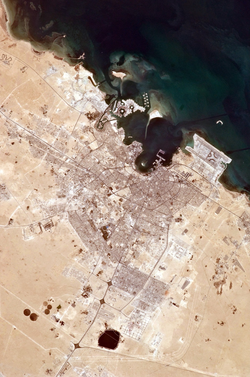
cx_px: 125
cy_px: 188
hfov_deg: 5.1
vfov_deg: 7.6
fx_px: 2819
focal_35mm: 270
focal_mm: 180
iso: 200
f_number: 9
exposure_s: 1/640
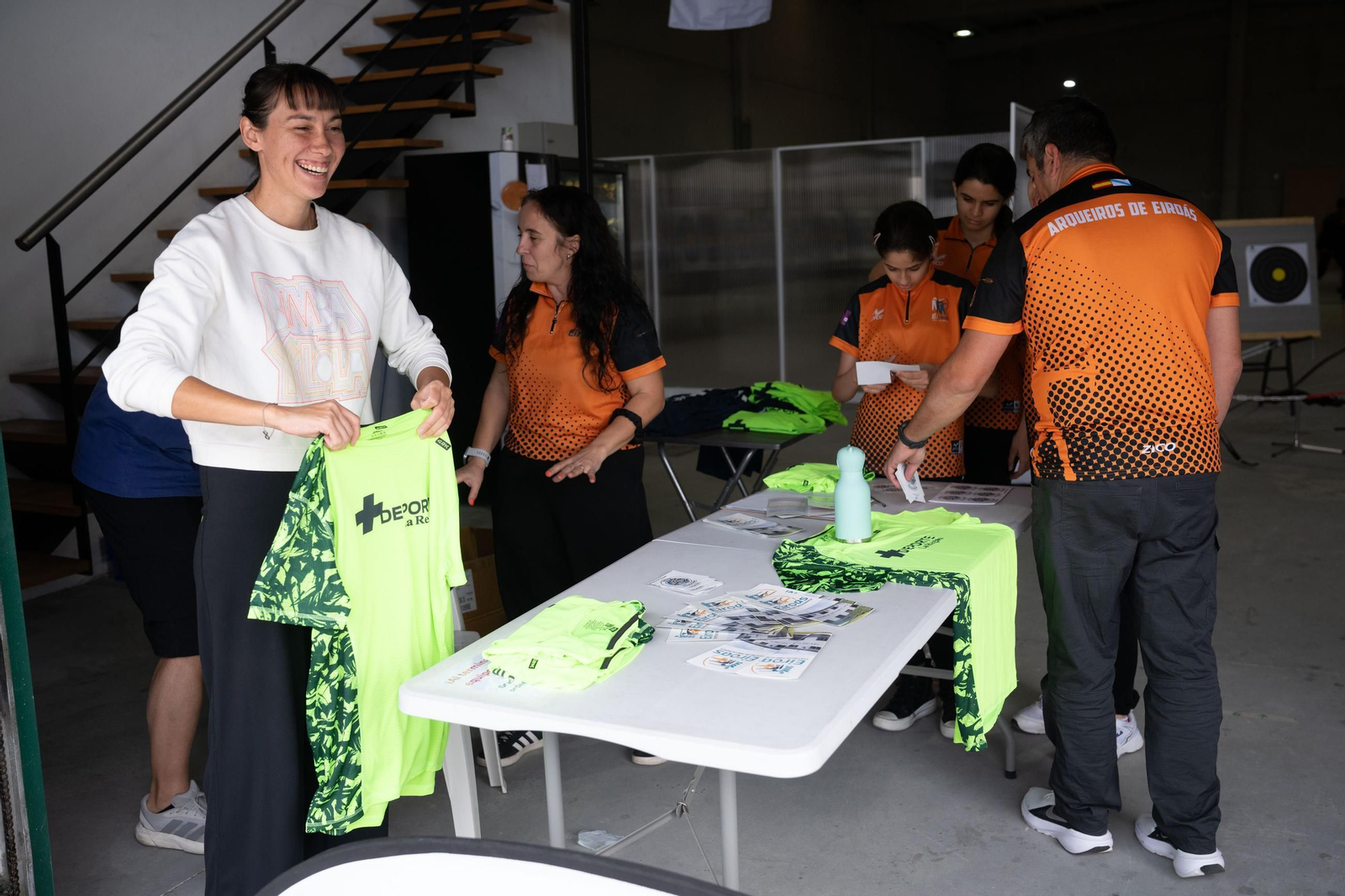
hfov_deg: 54.4
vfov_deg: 37.8
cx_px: 672
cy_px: 448
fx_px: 1307
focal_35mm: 35
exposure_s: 1/500
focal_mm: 35
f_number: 3.2
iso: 400
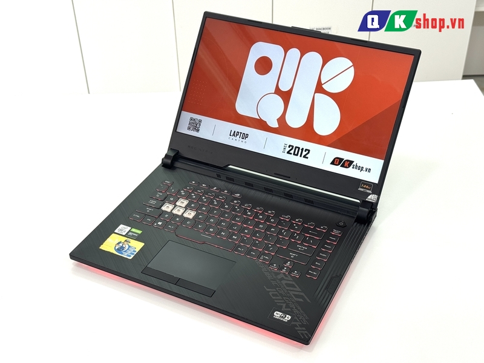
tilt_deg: -35.9
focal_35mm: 48
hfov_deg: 39.7
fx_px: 671
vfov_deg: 30.3
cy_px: 182
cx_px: 242
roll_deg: +2.8
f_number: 1.78
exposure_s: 1/121
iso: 50
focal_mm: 6.76
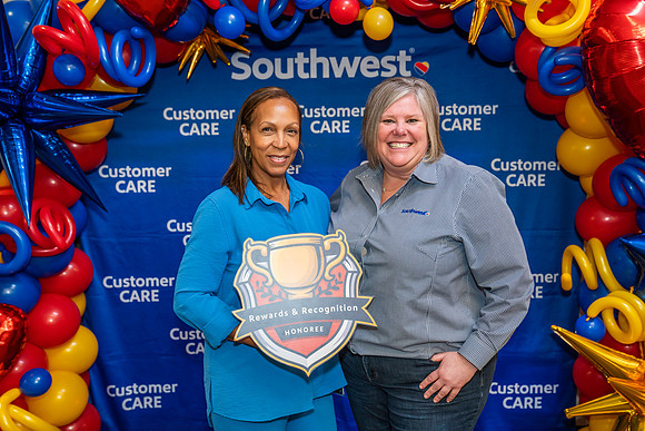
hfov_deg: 49.5
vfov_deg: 34.2
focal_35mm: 39
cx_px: 322
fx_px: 699
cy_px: 216
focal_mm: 39
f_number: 4
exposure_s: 1/160
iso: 1250
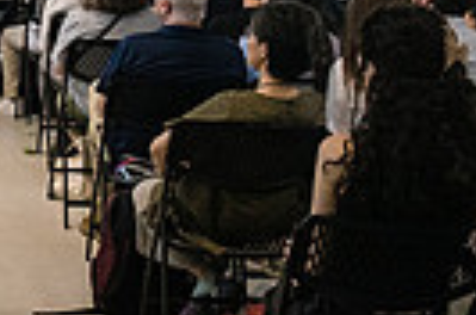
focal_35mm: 105
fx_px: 1385
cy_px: -109
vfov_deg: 12.5
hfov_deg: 18.2
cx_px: -140
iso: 5000
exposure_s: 1/400
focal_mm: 24
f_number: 4
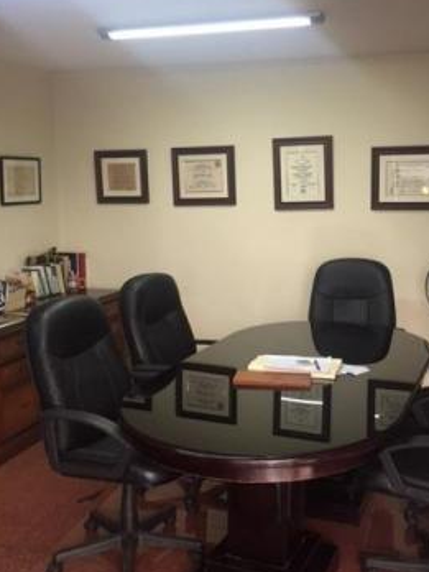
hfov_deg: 35.8
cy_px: 266
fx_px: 661
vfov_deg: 46.8
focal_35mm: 40
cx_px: 261
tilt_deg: -6.1
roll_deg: +0.9
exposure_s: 1/30
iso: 100
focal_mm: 4.15
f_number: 2.2
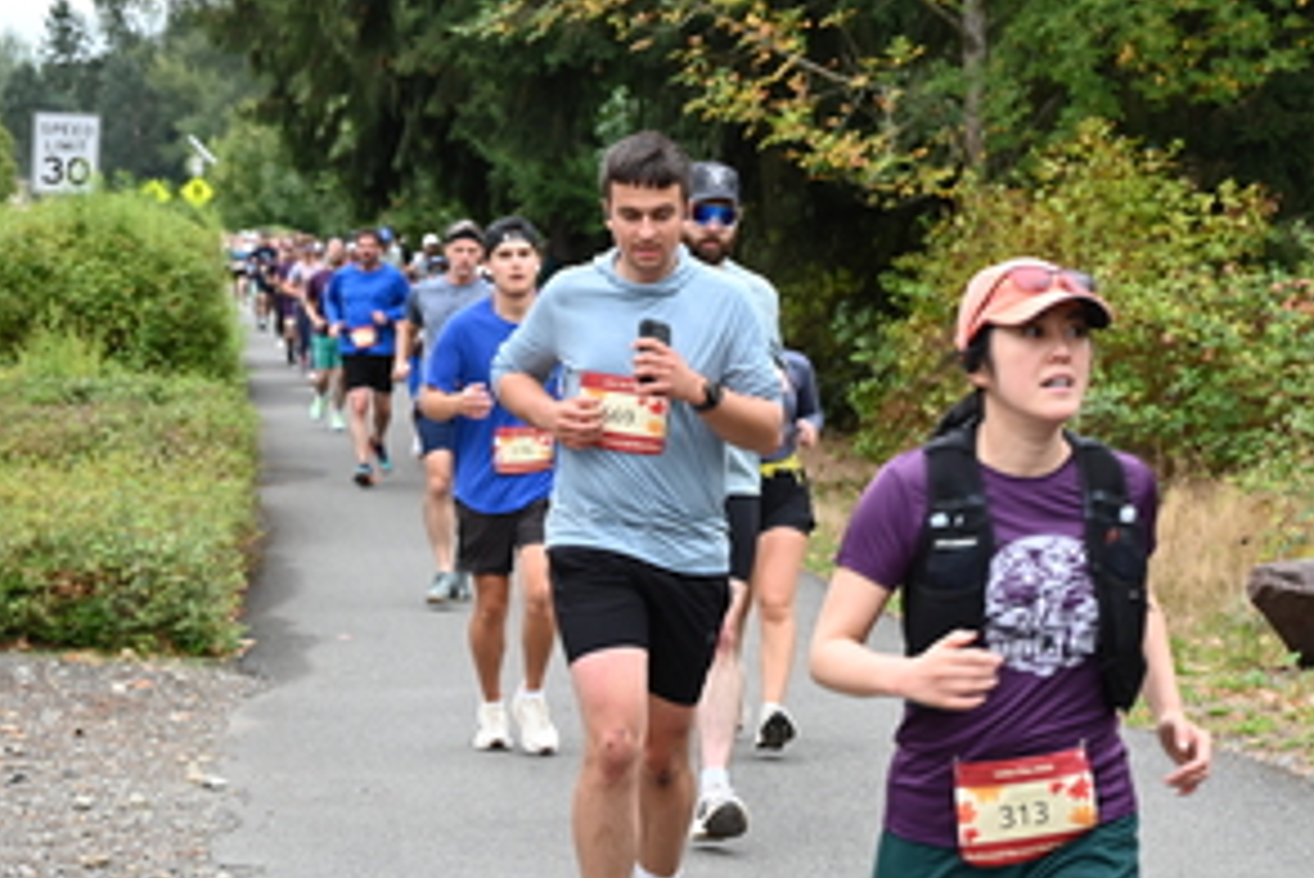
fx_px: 4820
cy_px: 462
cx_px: 1098
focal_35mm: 132
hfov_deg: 15.4
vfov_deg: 10.4
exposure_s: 1/125
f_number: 6
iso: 800
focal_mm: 70
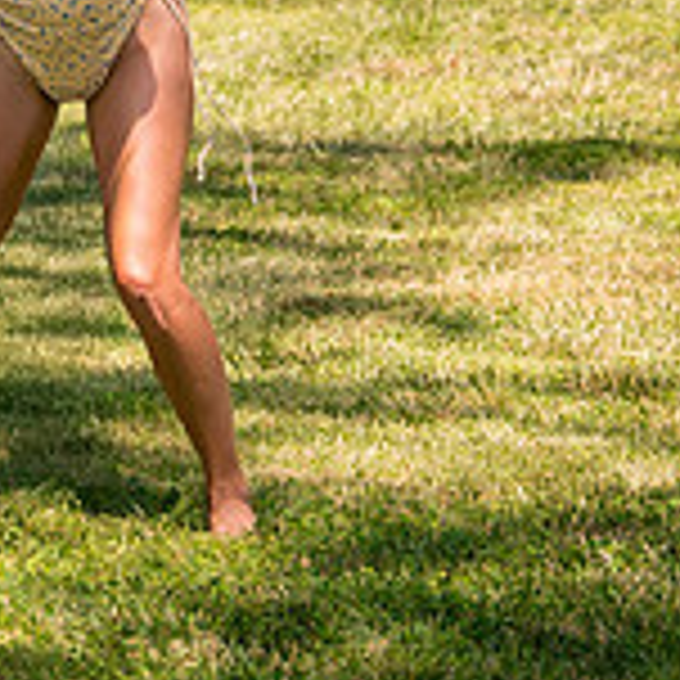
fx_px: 8023
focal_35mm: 361
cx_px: 27
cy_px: -300
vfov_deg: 4.8
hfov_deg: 4.8
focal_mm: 70
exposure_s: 1/3200
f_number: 2.8
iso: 400
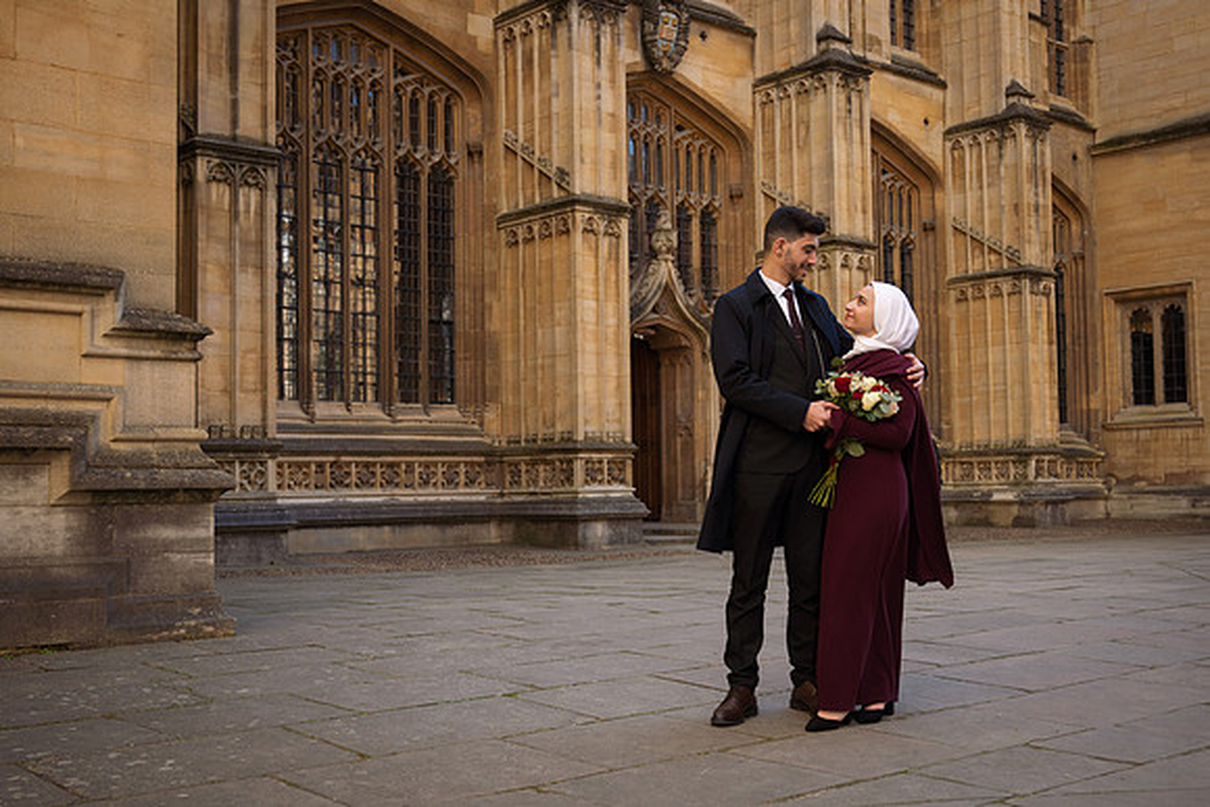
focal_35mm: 41
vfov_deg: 32.6
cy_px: 404
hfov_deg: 47.4
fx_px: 1378
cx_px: 605
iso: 200
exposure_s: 1/400
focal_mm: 41
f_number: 4
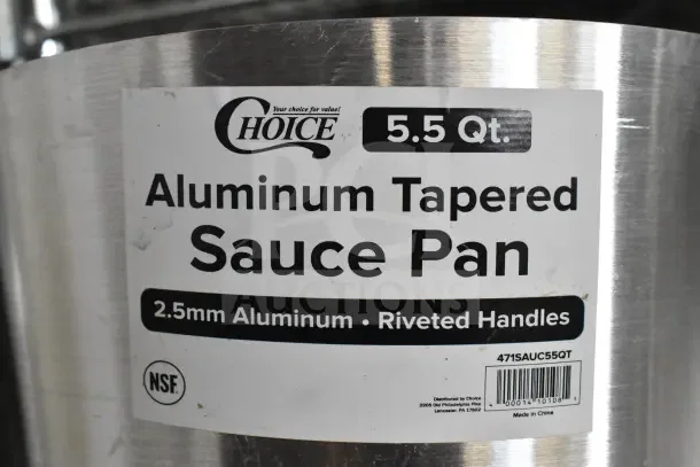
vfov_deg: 29.0
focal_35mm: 46
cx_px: 350
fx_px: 904
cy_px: 234
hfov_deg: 42.3
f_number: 8
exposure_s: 1/250
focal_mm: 31
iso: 6400
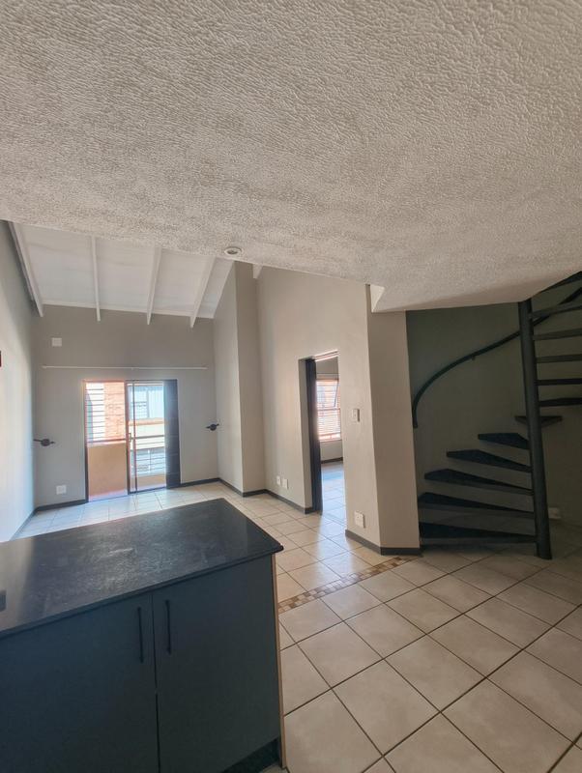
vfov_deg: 102.0
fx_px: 313
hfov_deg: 85.8
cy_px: 386
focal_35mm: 14
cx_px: 291
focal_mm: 2.15
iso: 800
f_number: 2.2
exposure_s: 1/50
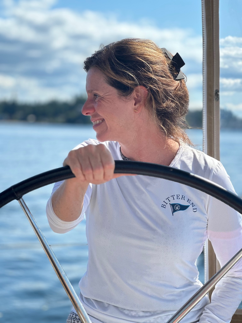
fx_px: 718
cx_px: 121
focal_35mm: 77
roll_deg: -2.1
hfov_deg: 19.1
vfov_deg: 25.3
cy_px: 162
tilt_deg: -1.7
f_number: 2.8
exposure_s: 1/424
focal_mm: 9
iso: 32
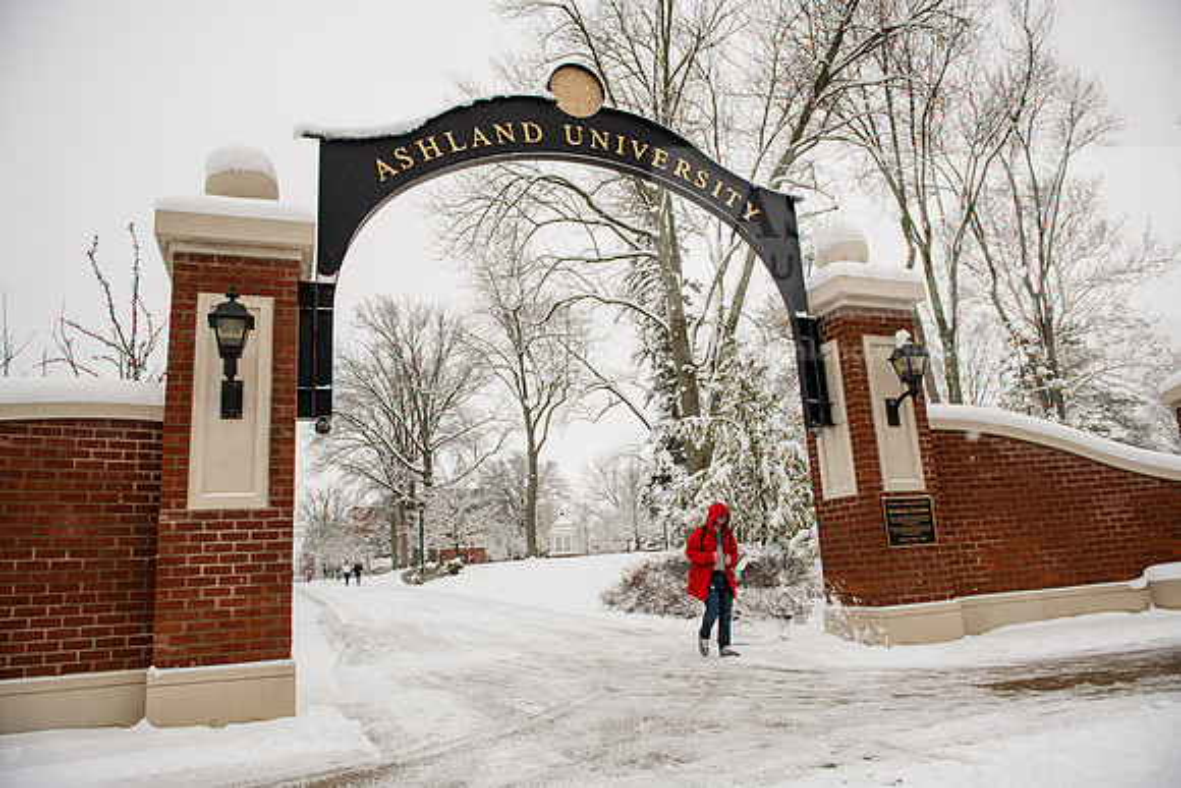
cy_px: 394
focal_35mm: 24
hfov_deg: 73.7
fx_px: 787
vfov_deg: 53.2
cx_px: 590
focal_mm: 24
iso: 125
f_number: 4
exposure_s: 1/500
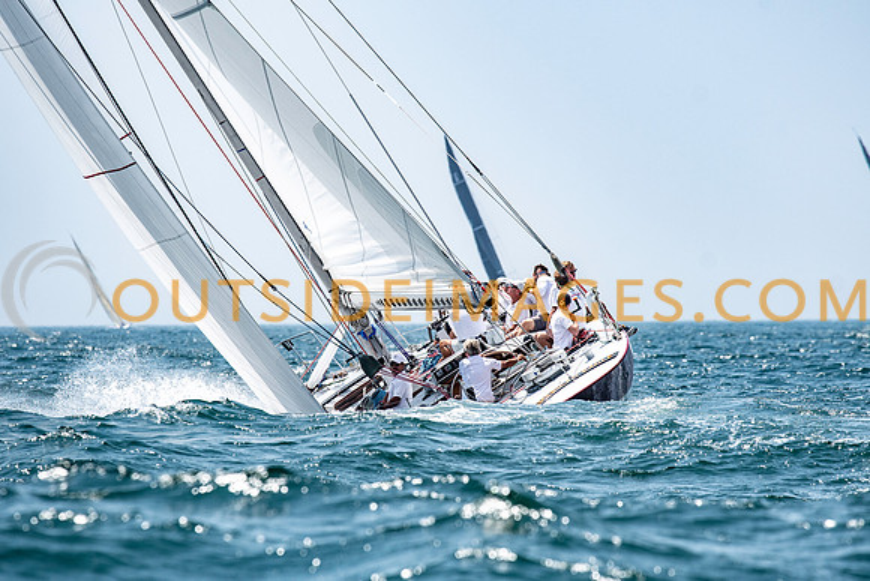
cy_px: 290
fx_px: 11003
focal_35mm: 455
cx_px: 435
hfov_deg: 4.5
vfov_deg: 3.0
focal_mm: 300
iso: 320
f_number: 5.6
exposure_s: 1/2500
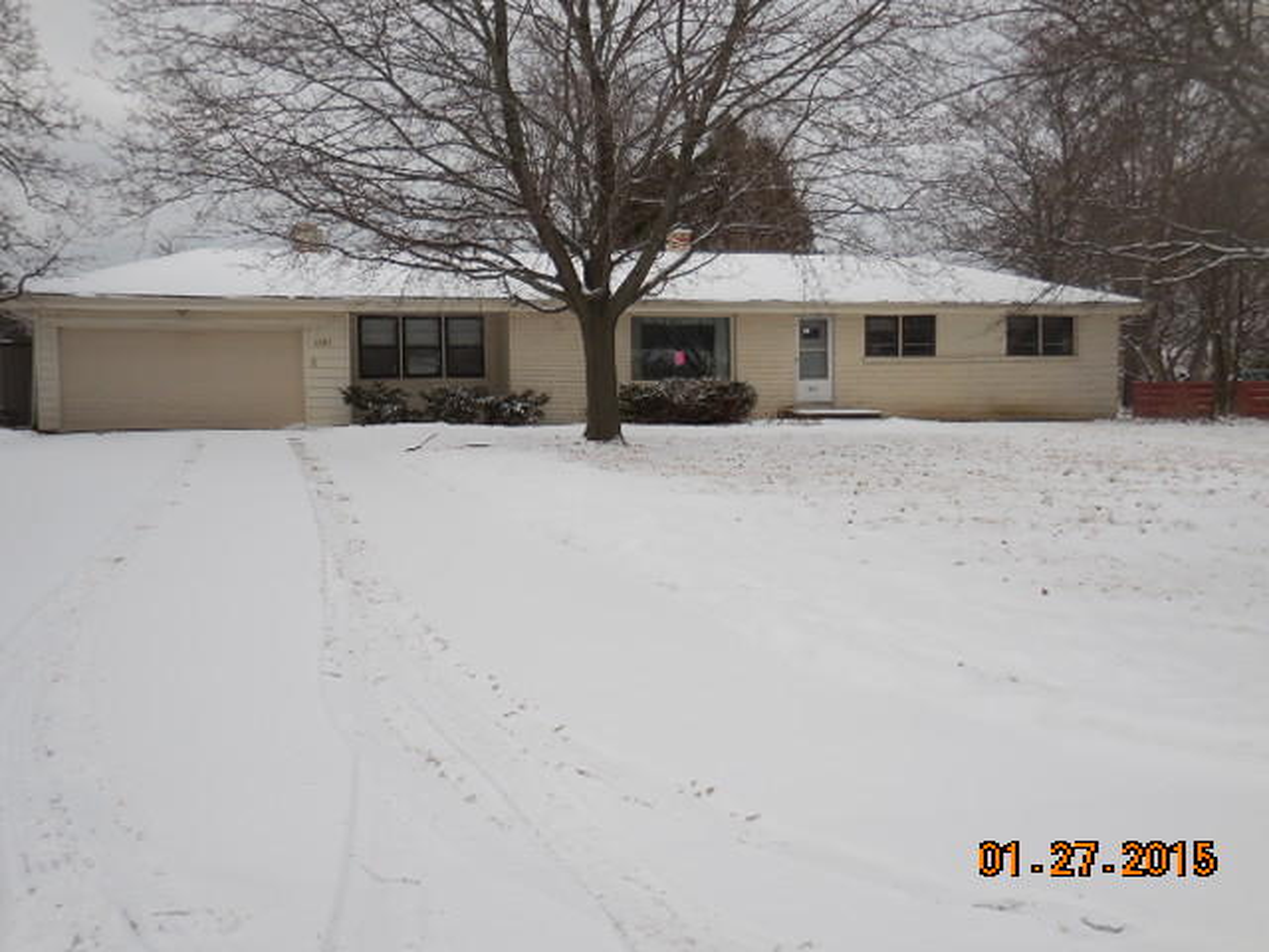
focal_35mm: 39
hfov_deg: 47.9
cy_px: 476
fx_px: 1430
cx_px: 634
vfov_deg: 36.8
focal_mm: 7
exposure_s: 1/200
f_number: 3.9
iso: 125
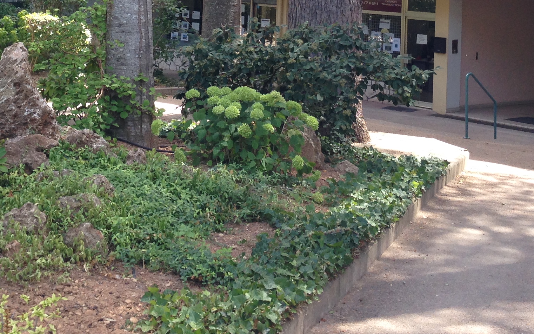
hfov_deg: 27.4
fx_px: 1091
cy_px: -76
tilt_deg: +2.9
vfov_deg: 16.6
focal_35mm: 75
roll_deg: -3.9
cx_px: 193
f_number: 2.4
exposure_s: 1/174
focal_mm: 4.12
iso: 50
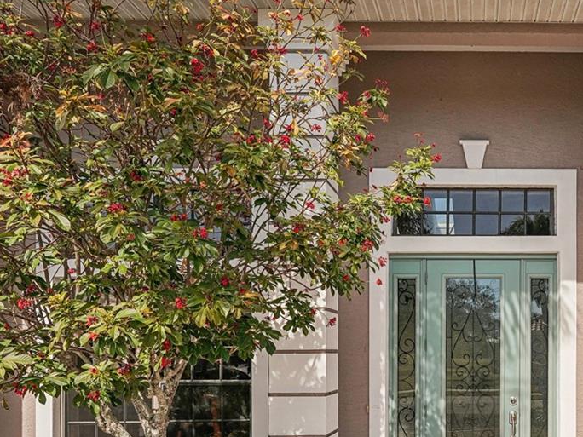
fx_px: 606
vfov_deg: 37.8
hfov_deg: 47.7
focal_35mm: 36
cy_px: 368
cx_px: 489
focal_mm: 16
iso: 400
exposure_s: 1/640
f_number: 8
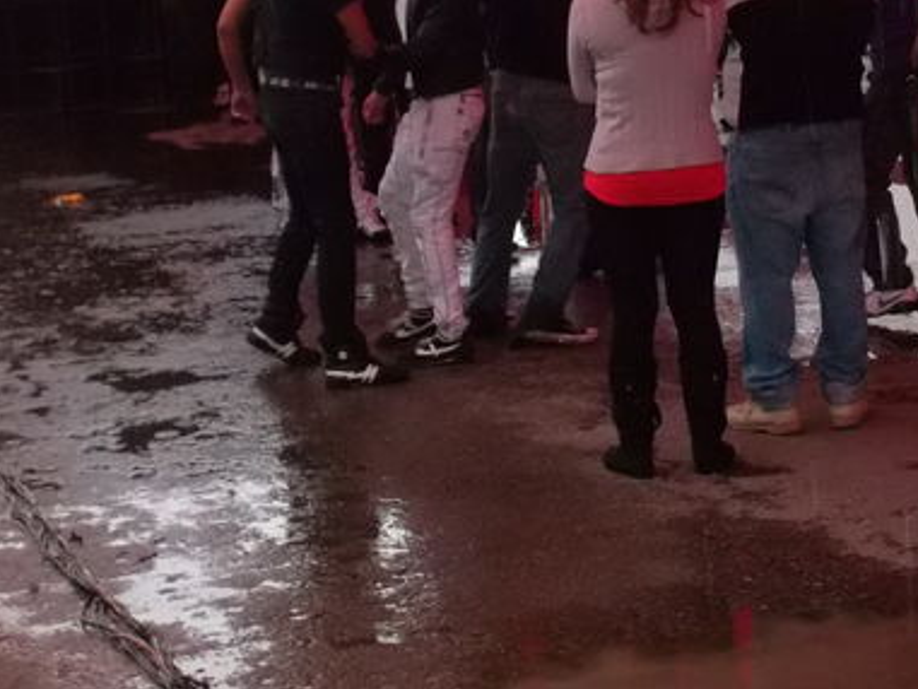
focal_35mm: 94
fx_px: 2494
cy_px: 113
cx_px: 752
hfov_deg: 20.6
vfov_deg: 15.6
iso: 320
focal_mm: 7.9
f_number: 4.7
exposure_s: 1/60
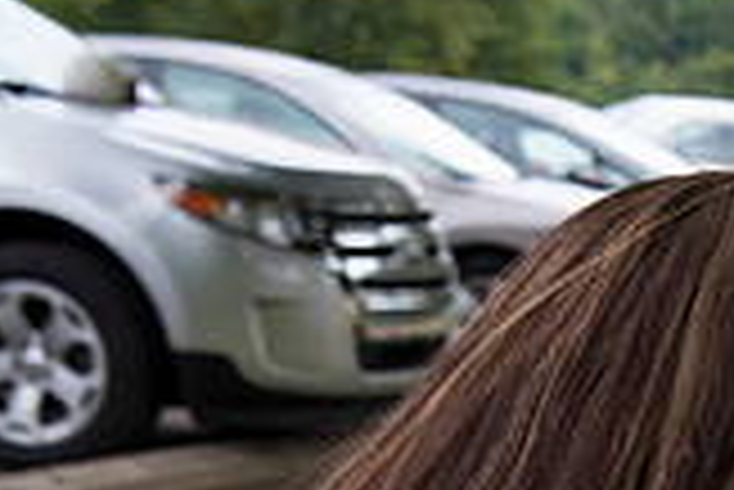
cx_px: 1117
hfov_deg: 13.0
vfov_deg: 8.9
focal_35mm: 149
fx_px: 3041
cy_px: 838
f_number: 5
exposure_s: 1/400
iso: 640
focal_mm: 42
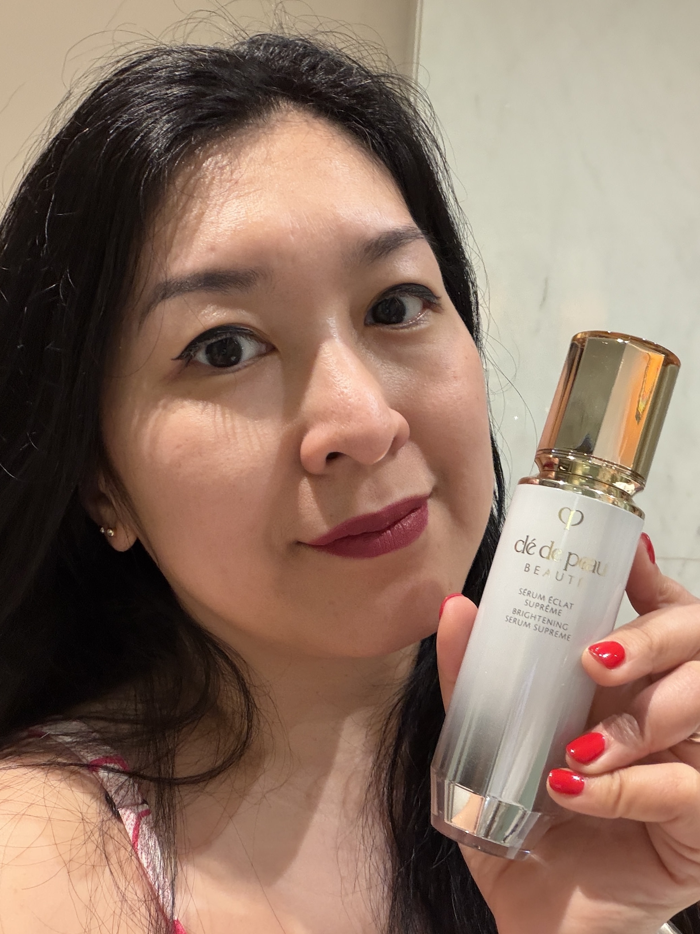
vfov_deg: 60.0
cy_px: 467
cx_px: 350
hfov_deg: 46.8
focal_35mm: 30
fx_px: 809
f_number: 1.9
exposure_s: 1/33
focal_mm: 2.7
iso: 320
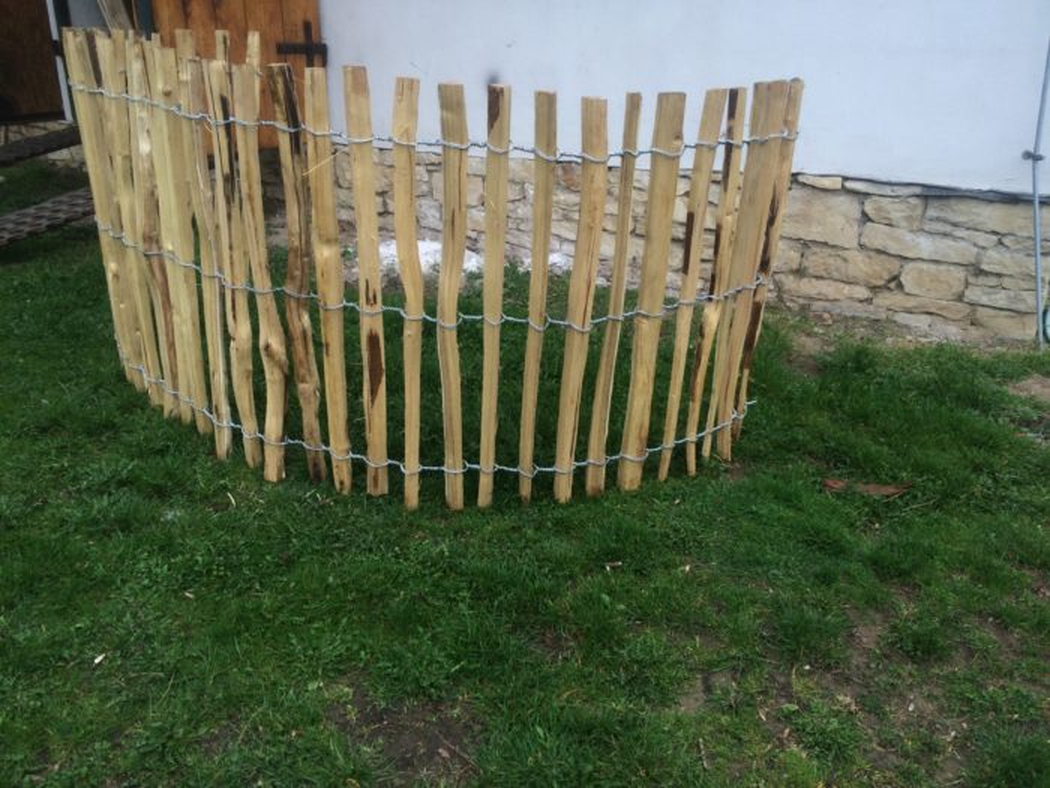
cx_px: 525
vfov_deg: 48.2
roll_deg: +0.1
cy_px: 394
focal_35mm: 29
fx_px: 880
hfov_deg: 61.7
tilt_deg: -22.7
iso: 64
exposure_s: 1/100
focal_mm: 4.15
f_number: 2.2
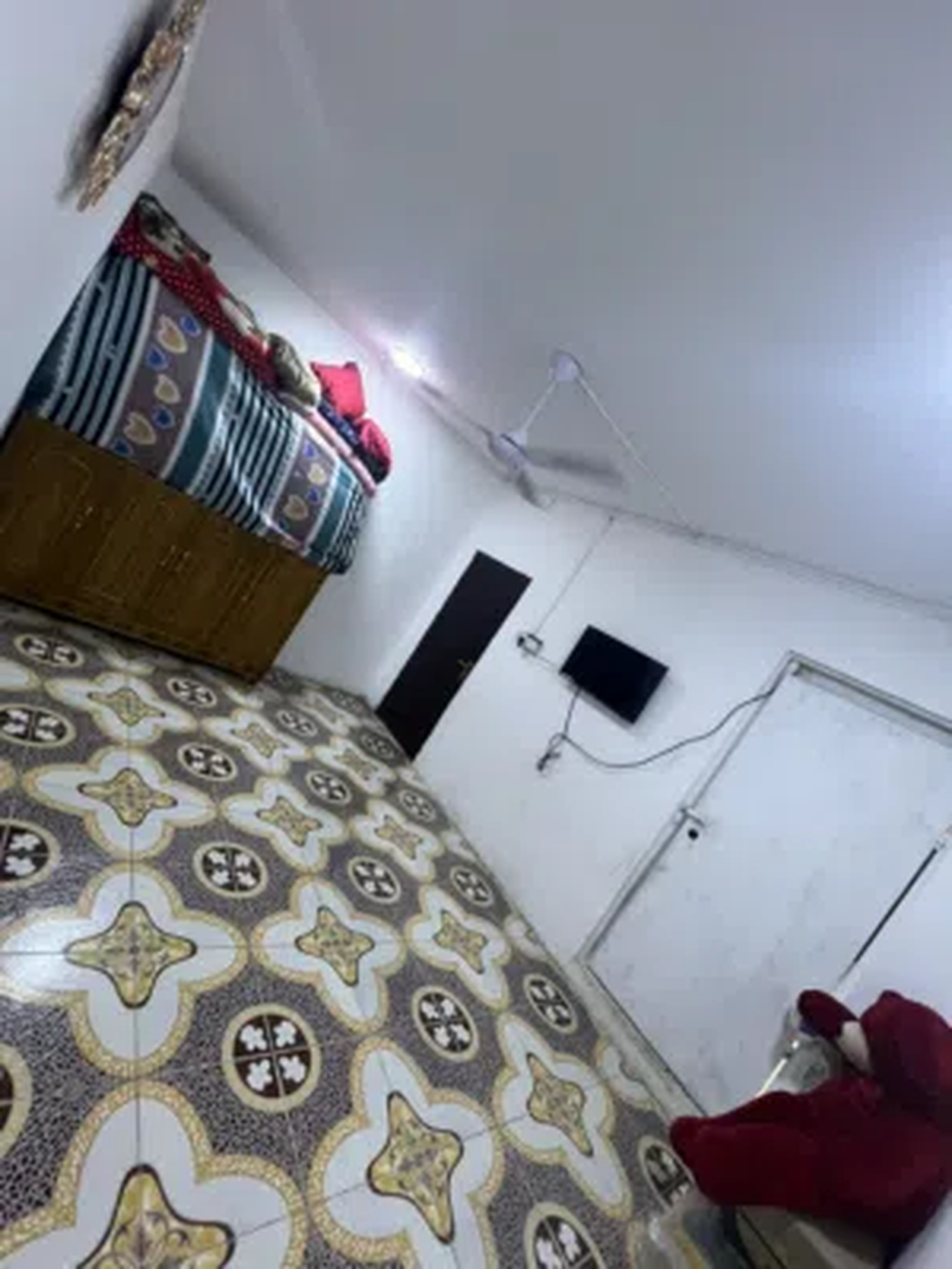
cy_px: 634
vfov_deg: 106.2
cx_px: 476
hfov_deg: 89.9
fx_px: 477
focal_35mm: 13
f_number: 1.8
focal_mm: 1.57
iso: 160
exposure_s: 1/100
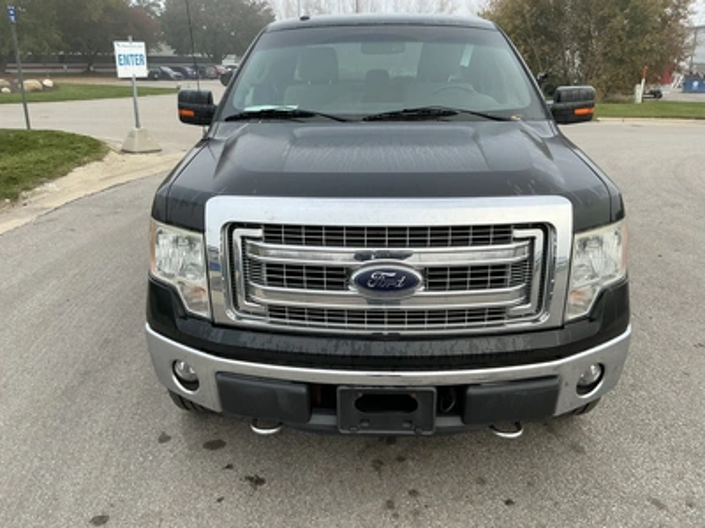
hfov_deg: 63.4
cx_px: 352
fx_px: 570
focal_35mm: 28
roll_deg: -0.2
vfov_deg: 49.7
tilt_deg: -18.0
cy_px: 264
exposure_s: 1/122
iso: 20
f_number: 1.8
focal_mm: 3
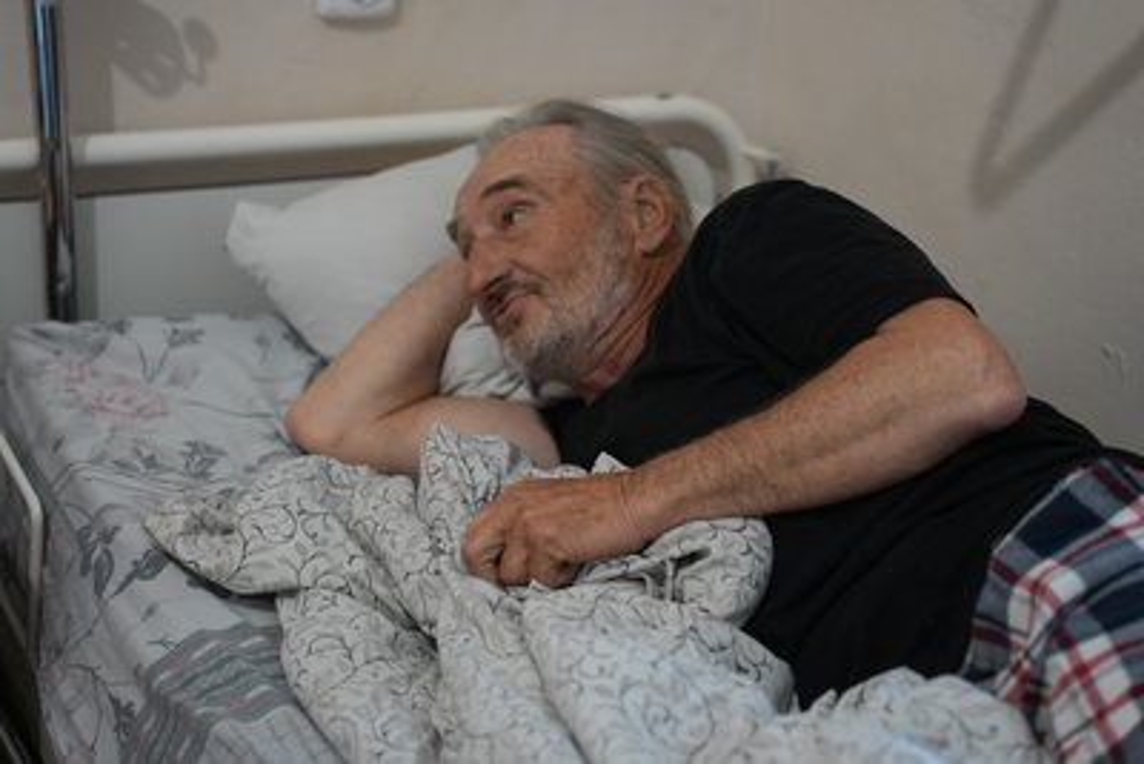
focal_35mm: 70
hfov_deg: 28.8
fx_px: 2225
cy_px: 382
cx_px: 572
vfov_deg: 19.5
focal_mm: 70
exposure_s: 1/160
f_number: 2.8
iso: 4000
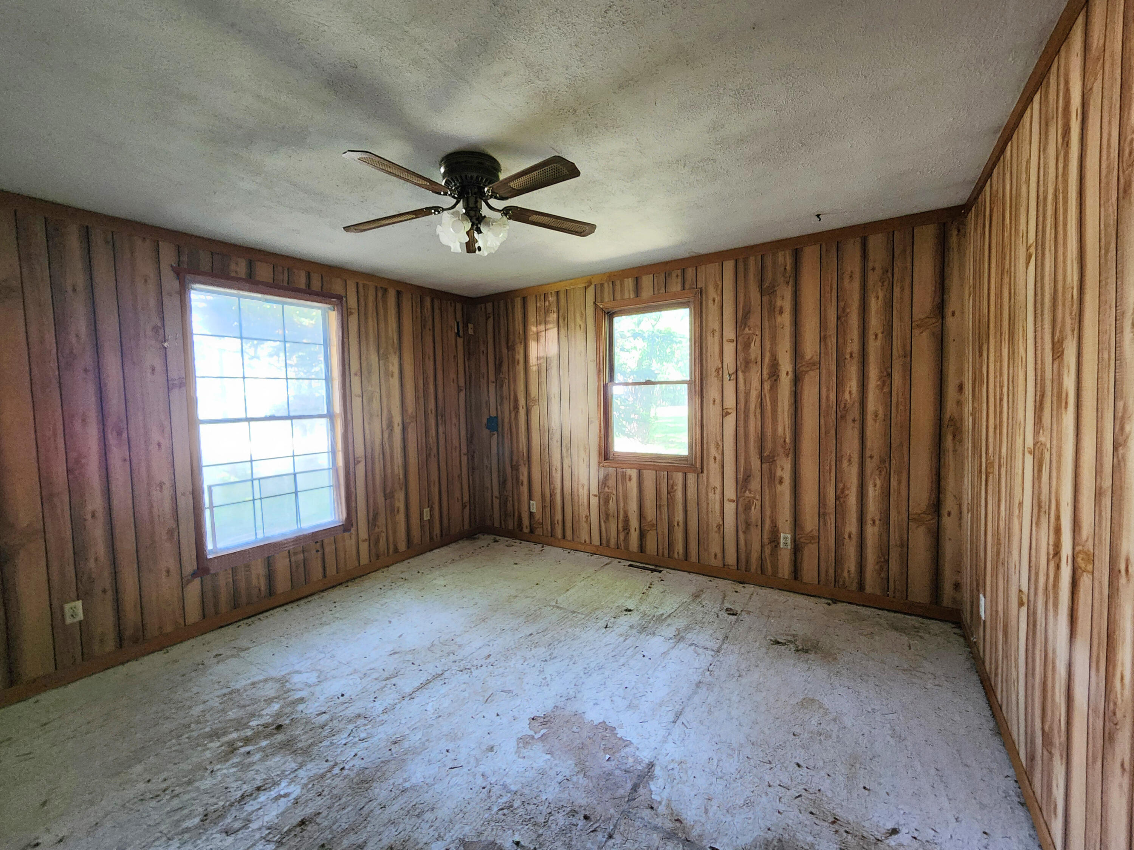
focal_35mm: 13
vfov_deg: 89.9
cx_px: 567
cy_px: 425
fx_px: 426
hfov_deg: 106.2
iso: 500
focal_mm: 2.2
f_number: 2.2
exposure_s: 1/30
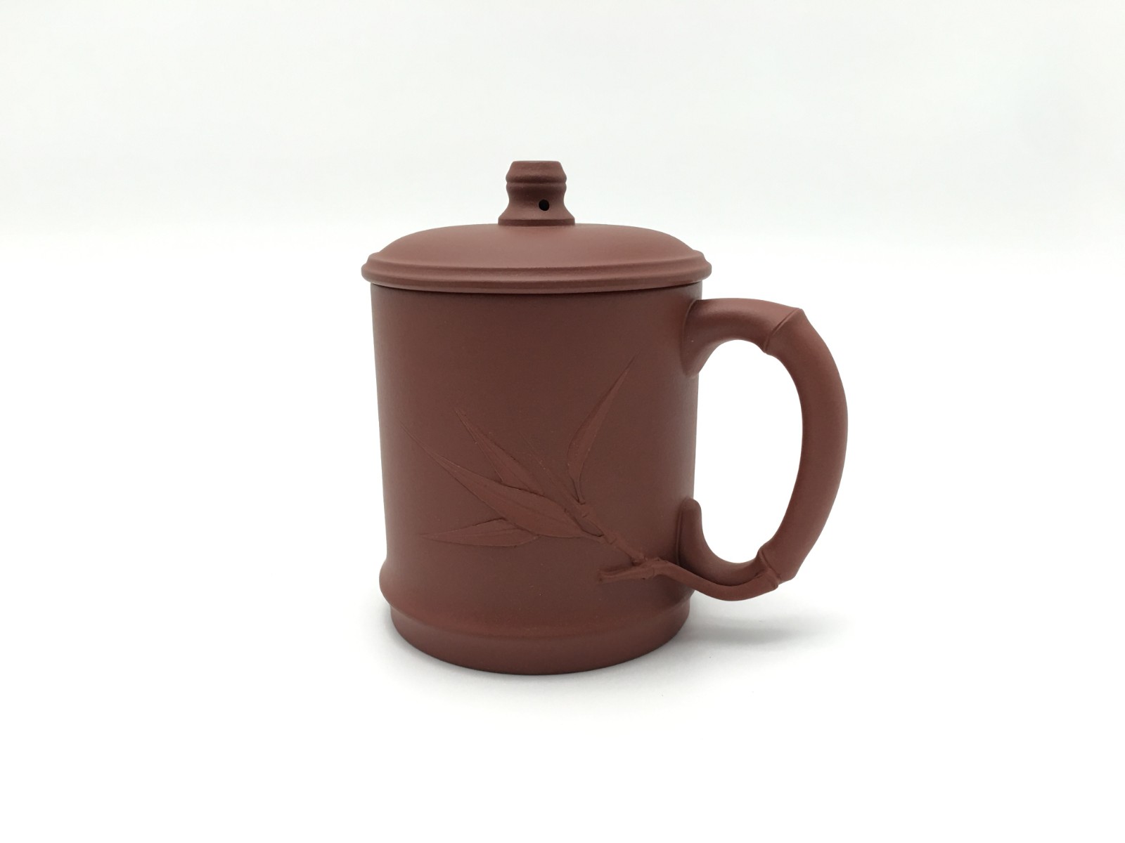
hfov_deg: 61.7
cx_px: 562
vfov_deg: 48.2
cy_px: 422
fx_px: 942
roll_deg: +0.0
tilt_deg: -12.6
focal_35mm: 29
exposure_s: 1/33
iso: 50
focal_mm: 4.15
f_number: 2.2
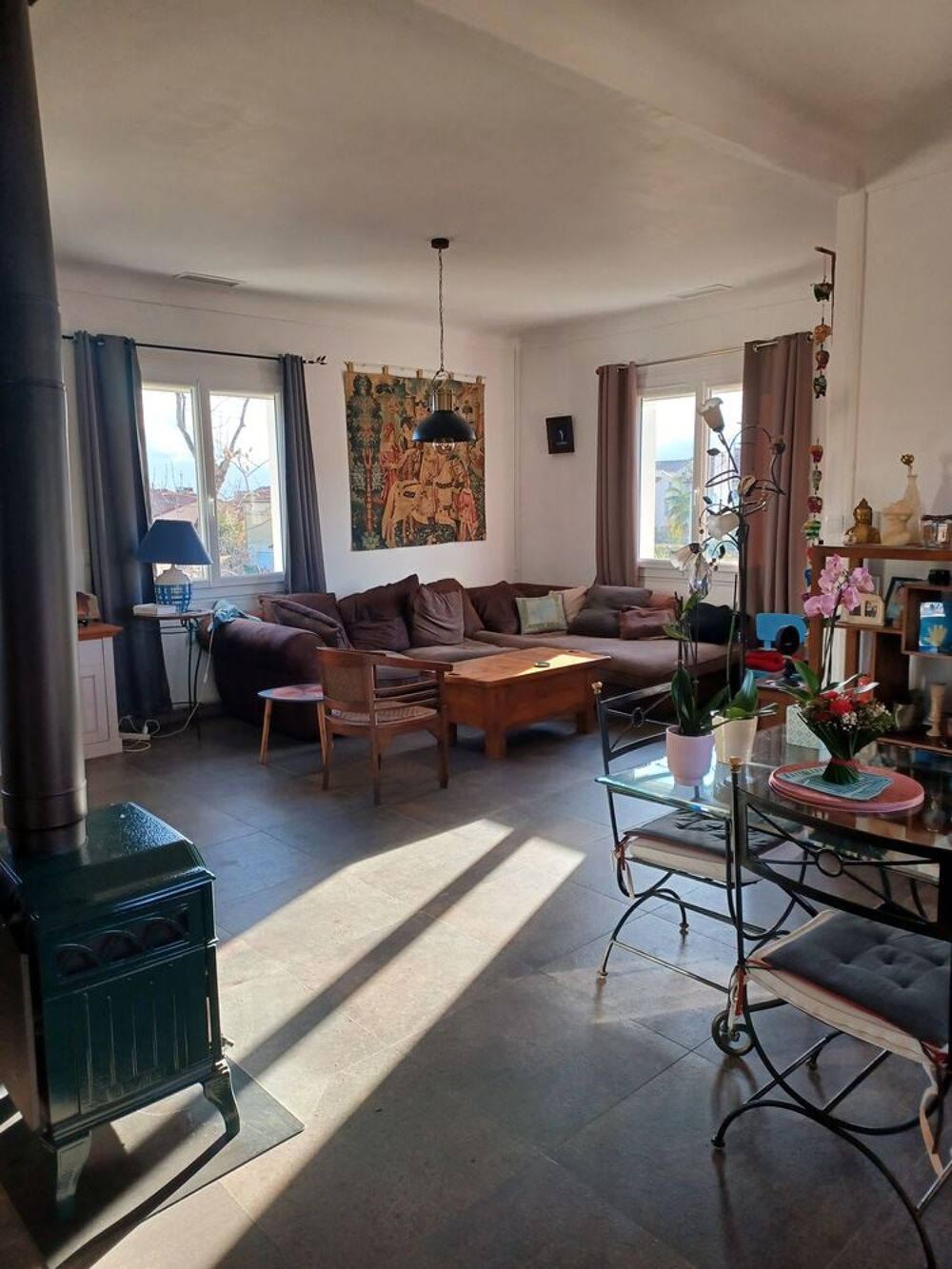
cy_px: 634
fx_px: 917
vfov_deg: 69.4
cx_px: 476
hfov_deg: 54.9
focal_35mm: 25
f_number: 1.8
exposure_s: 1/50
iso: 64
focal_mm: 4.6
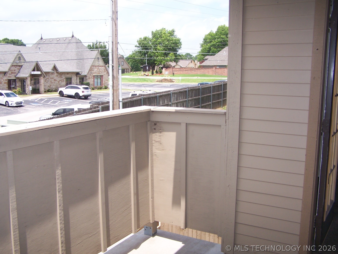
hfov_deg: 49.0
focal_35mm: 38
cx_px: 169
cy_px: 127
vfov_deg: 37.7
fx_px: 371
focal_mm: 6.3
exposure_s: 1/800
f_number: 2.8
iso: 80
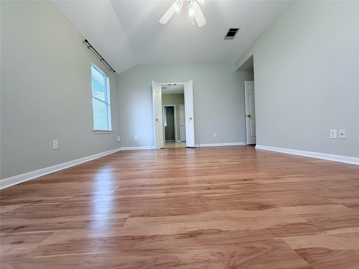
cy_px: 134
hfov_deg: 102.1
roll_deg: +1.7
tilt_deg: +0.1
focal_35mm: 14
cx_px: 180
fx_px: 145
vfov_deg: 85.7
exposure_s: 1/120
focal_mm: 2.22
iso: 250
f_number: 2.2
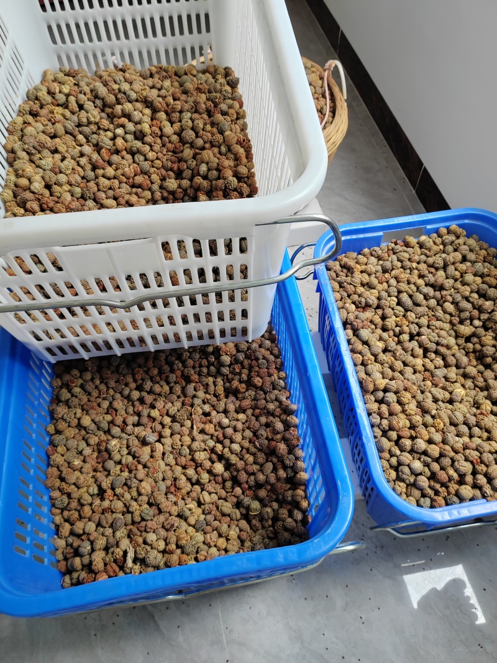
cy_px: 332
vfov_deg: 65.3
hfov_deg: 51.3
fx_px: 517
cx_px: 248
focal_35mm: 27
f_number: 1.9
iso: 100
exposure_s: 1/100
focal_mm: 5.52
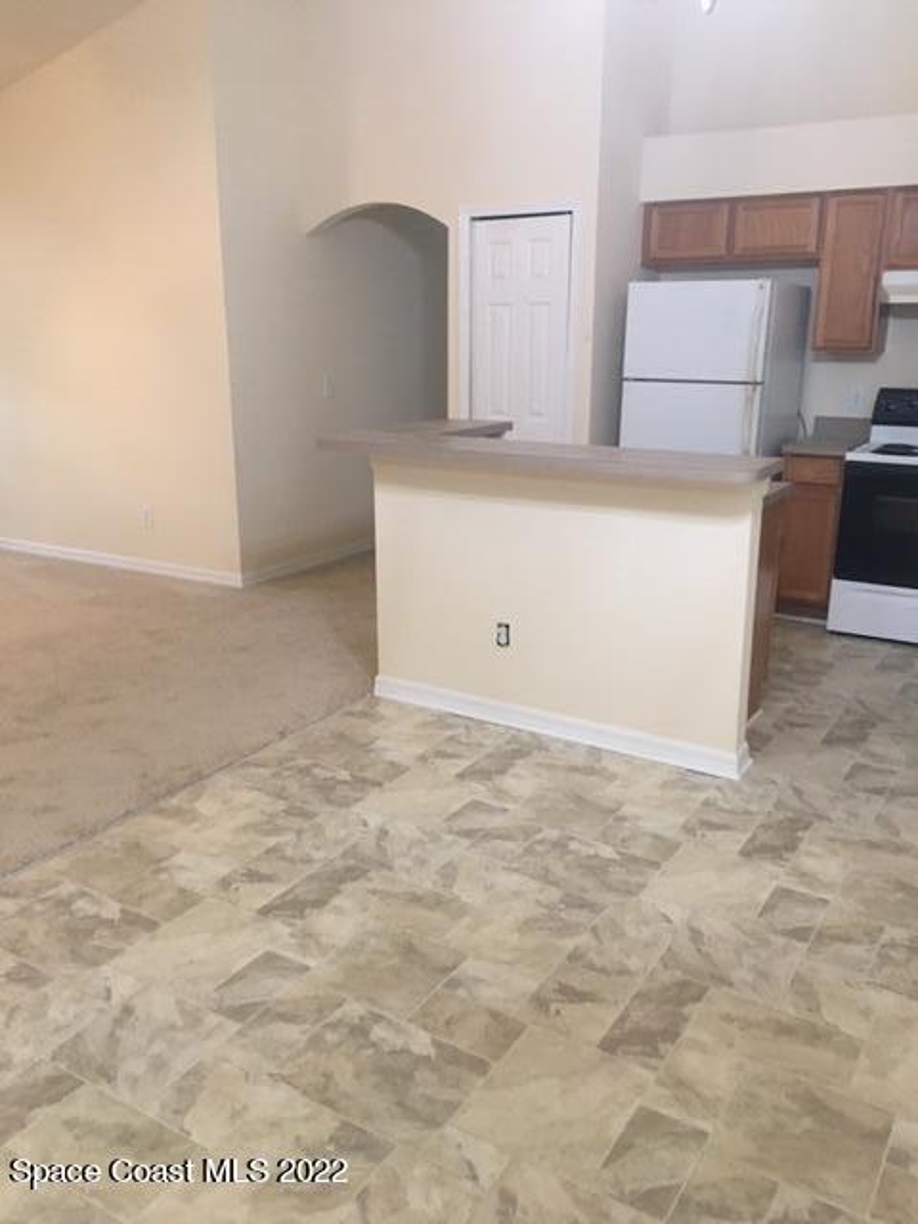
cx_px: 459
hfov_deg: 48.2
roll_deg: -0.7
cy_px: 612
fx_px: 1025
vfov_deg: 61.7
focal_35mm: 29
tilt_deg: -15.2
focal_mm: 4.15
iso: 160
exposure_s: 1/30
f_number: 2.2
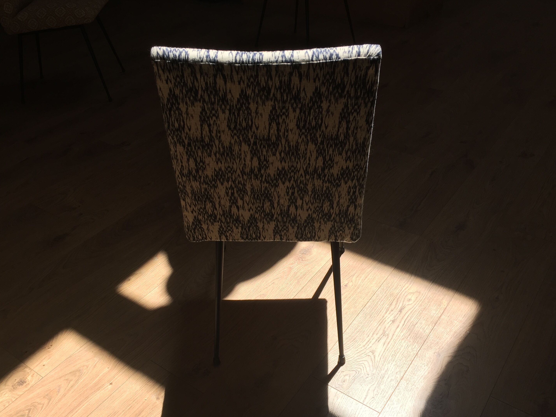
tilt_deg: -35.5
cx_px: 258
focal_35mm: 33
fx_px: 530
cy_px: 230
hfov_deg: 55.3
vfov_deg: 42.9
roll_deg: +4.3
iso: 32
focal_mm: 4.15
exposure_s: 1/746
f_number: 2.2
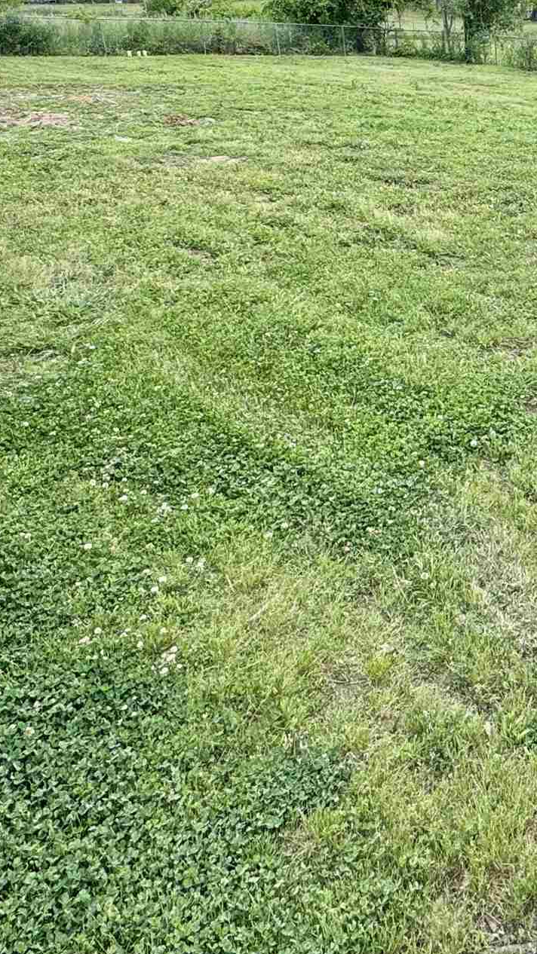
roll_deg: +1.0
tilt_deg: -5.5
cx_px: 598
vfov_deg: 48.4
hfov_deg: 28.8
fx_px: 937
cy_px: 96
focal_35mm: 37
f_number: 2.2
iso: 40
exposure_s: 1/675
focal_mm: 2.22
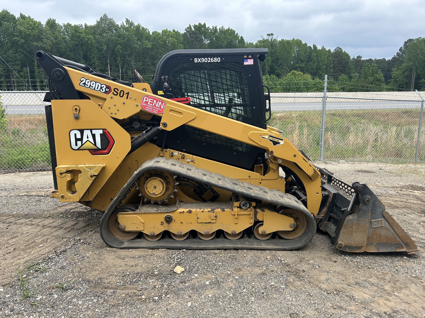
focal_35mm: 26
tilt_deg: -12.3
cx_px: 212
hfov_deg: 67.3
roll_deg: +1.0
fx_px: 319
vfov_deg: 53.1
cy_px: 159
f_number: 1.5
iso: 50
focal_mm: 5.7
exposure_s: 1/1838
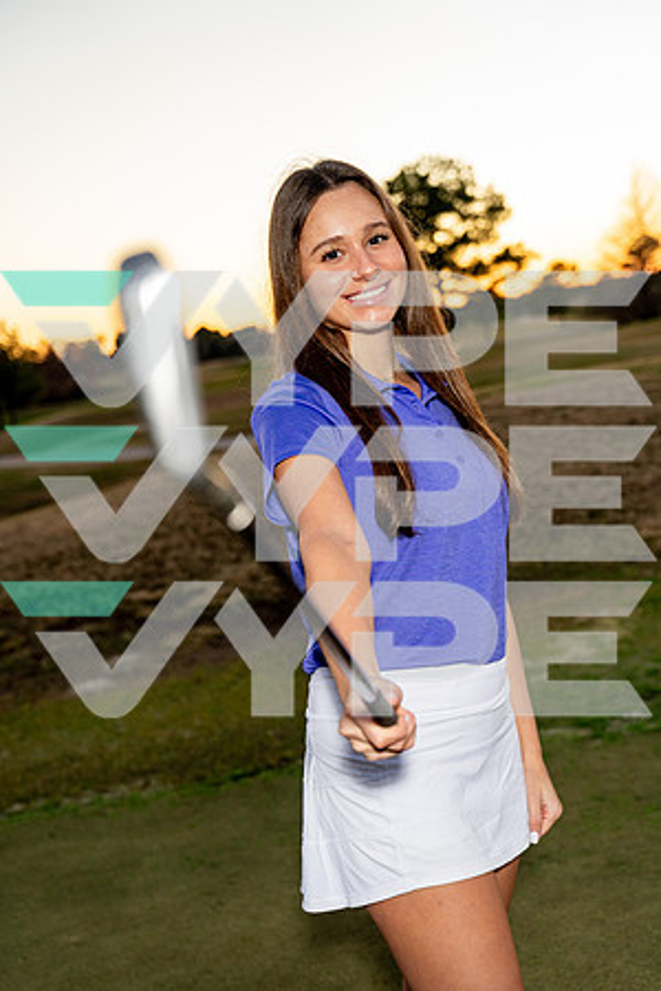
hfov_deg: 25.5
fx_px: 1460
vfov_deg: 37.5
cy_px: 496
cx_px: 330
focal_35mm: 53
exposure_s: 1/250
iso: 640
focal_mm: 53
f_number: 4
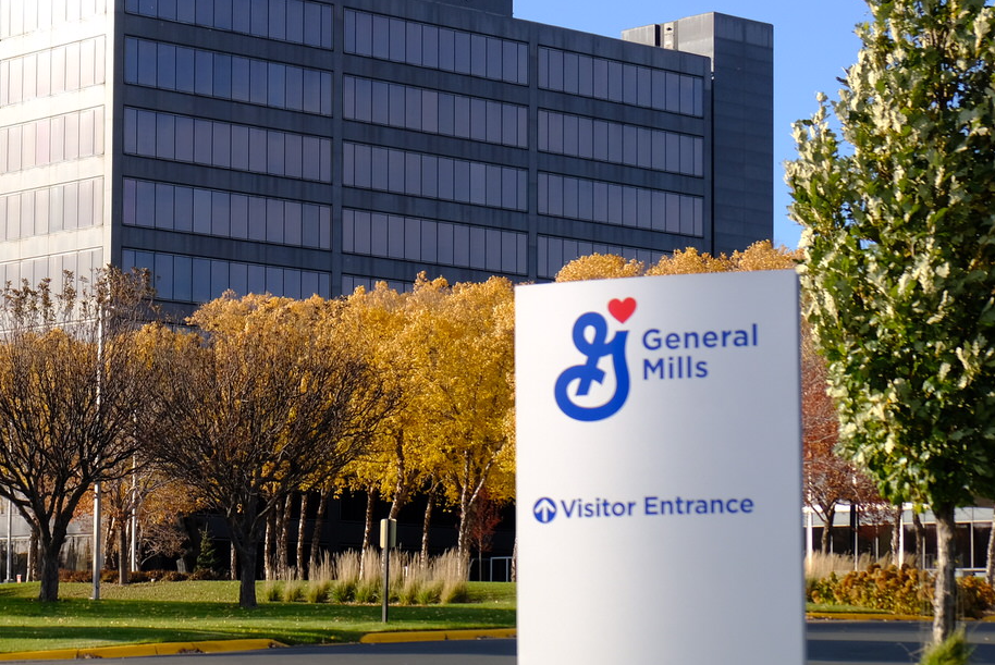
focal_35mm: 91
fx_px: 2517
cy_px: 404
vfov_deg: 15.0
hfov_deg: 22.1
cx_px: 189
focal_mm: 34.5
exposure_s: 1/1000
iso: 320
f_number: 4.3
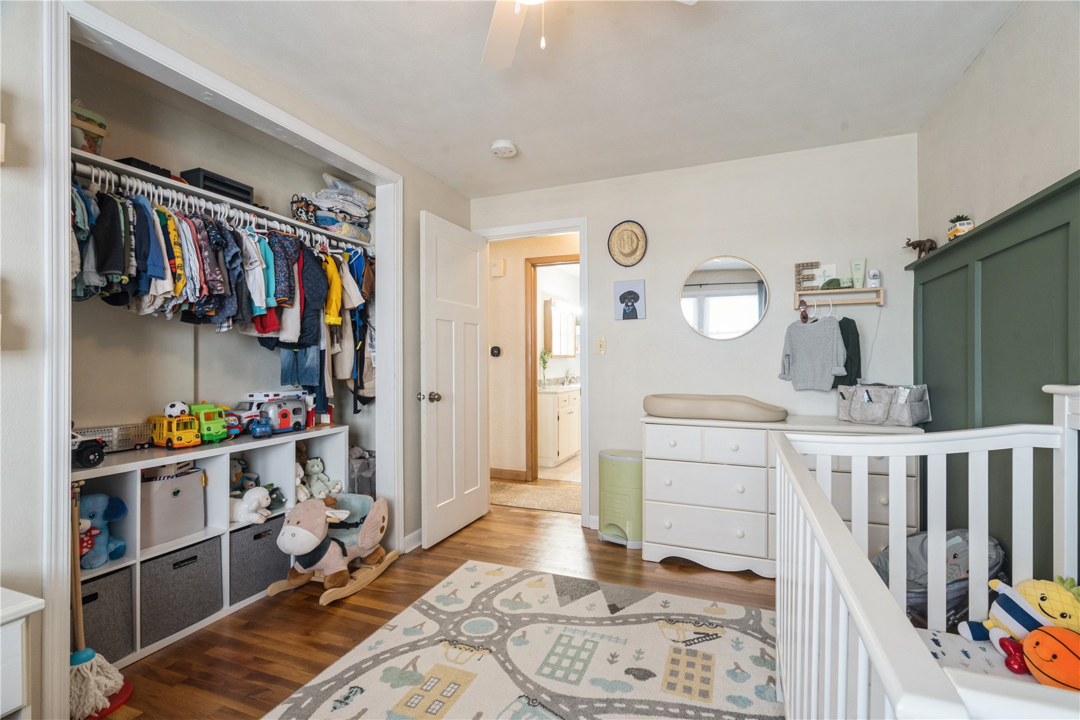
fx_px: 480
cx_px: 540
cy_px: 360
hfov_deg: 96.7
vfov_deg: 73.7
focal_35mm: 16
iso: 400
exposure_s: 1/2
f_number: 10
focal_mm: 16
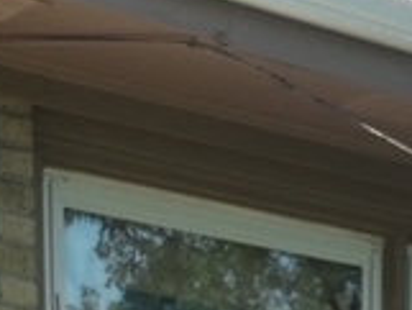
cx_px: 576
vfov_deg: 7.9
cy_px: 1038
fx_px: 1822
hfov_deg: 12.4
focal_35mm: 153
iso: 125
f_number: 2
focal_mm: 7.6
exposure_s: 1/1600
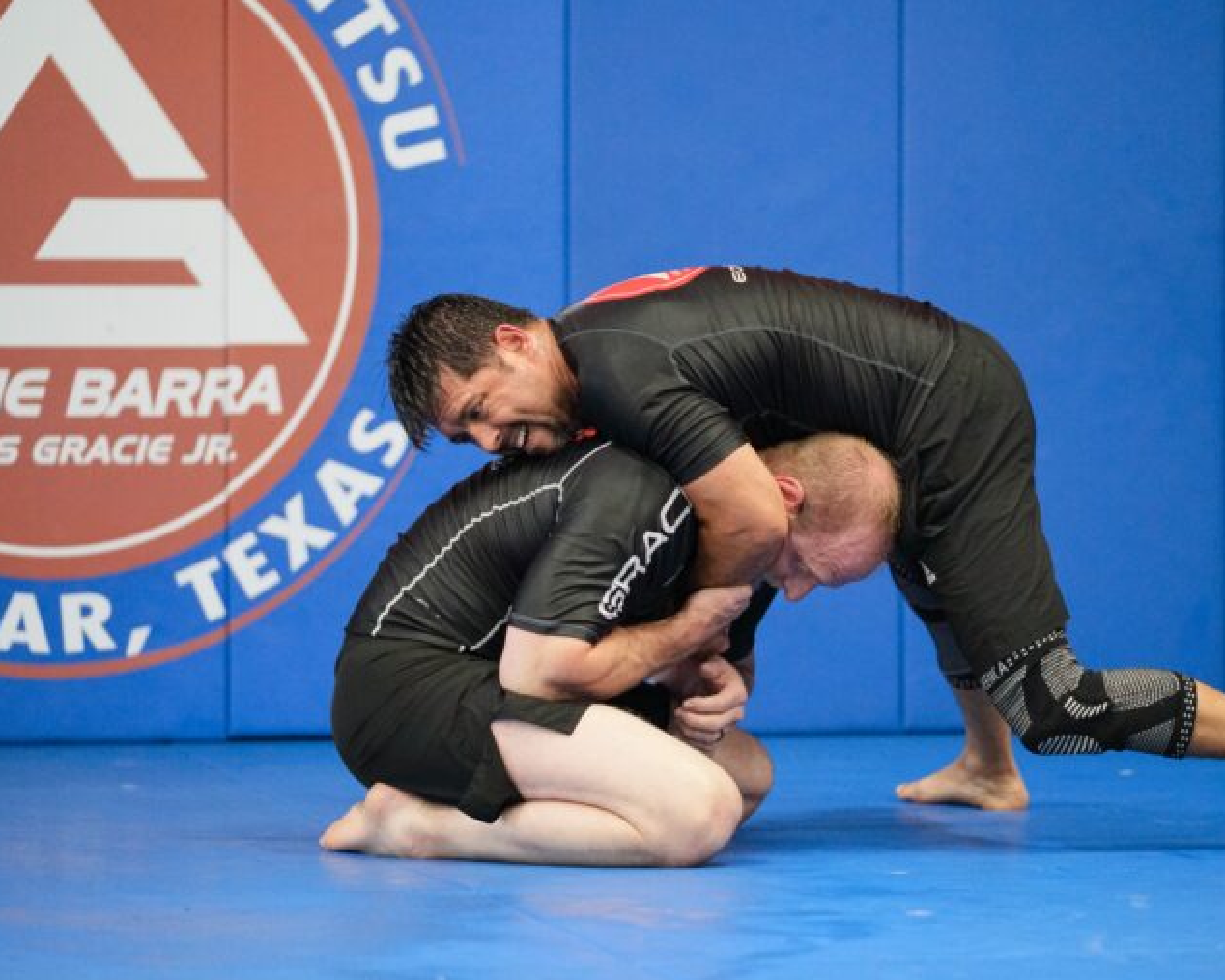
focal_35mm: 157
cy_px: 491
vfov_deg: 9.8
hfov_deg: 12.3
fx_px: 5691
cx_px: 705
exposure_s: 1/640
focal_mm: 138
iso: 6400
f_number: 2.8
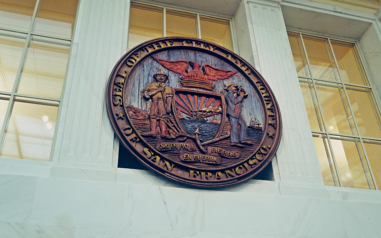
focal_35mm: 39
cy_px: 103
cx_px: 194
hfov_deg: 50.4
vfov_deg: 32.7
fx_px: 405
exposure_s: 1/60
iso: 800
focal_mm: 18
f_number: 4.2
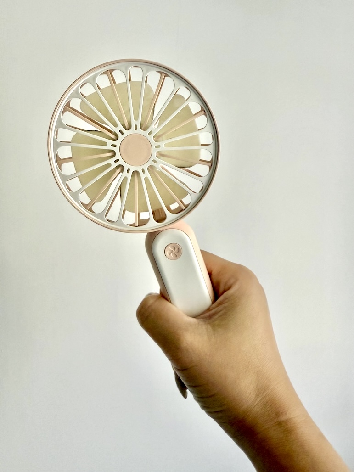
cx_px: 177
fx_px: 327
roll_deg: -0.9
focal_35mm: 24
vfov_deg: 71.6
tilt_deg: -4.2
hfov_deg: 56.8
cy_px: 236
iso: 320
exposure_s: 1/99
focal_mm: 2.22
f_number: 2.2
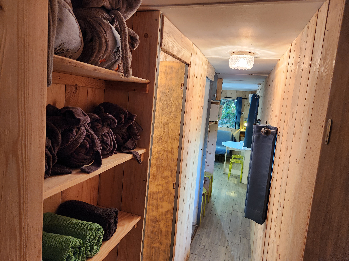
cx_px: 174
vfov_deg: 58.9
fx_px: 232
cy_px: 130
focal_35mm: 23
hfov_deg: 73.9
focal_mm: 5.4
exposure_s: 1/100
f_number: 1.8
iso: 320
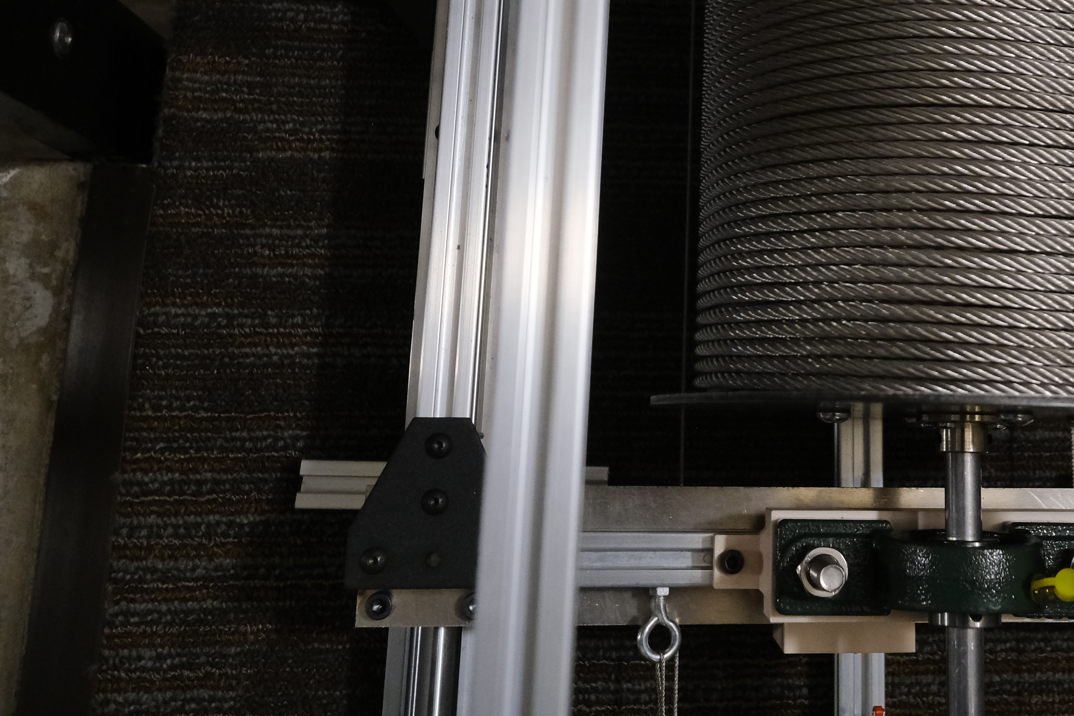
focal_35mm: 46
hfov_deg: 41.4
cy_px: 113
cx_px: 813
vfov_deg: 28.4
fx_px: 1372
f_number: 4
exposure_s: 1/100
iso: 2500
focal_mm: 15.1
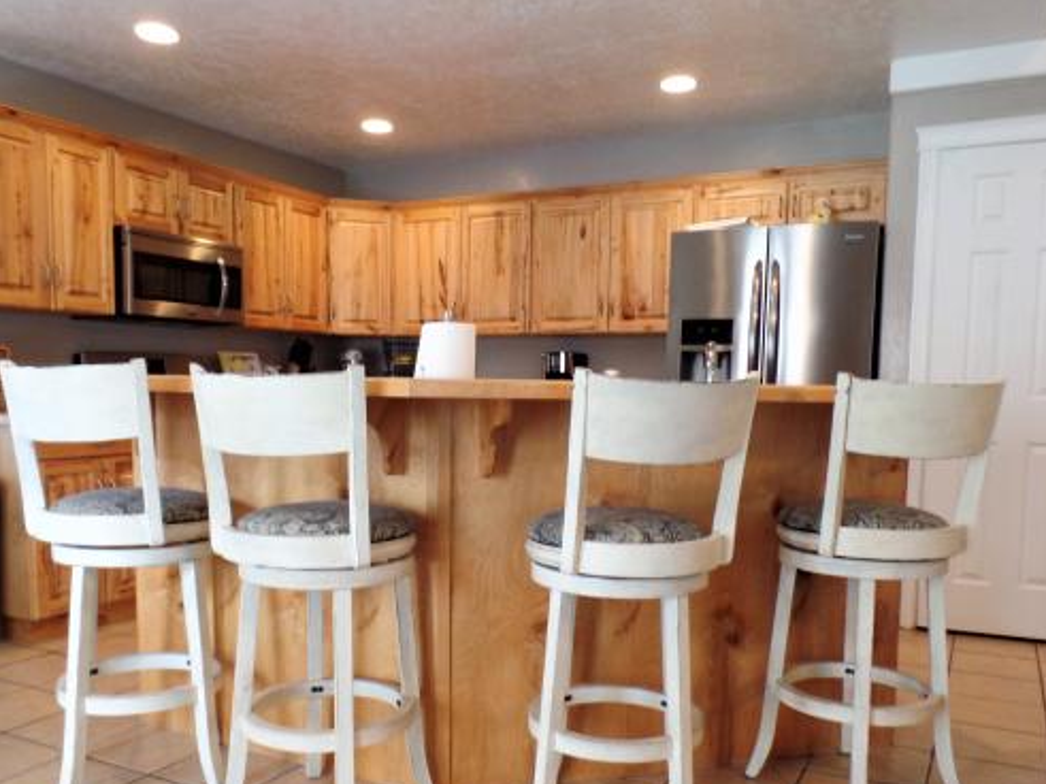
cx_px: 507
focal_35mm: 30
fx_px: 906
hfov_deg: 60.0
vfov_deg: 46.5
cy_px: 473
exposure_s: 1/30
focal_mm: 4.1
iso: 160
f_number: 2.8
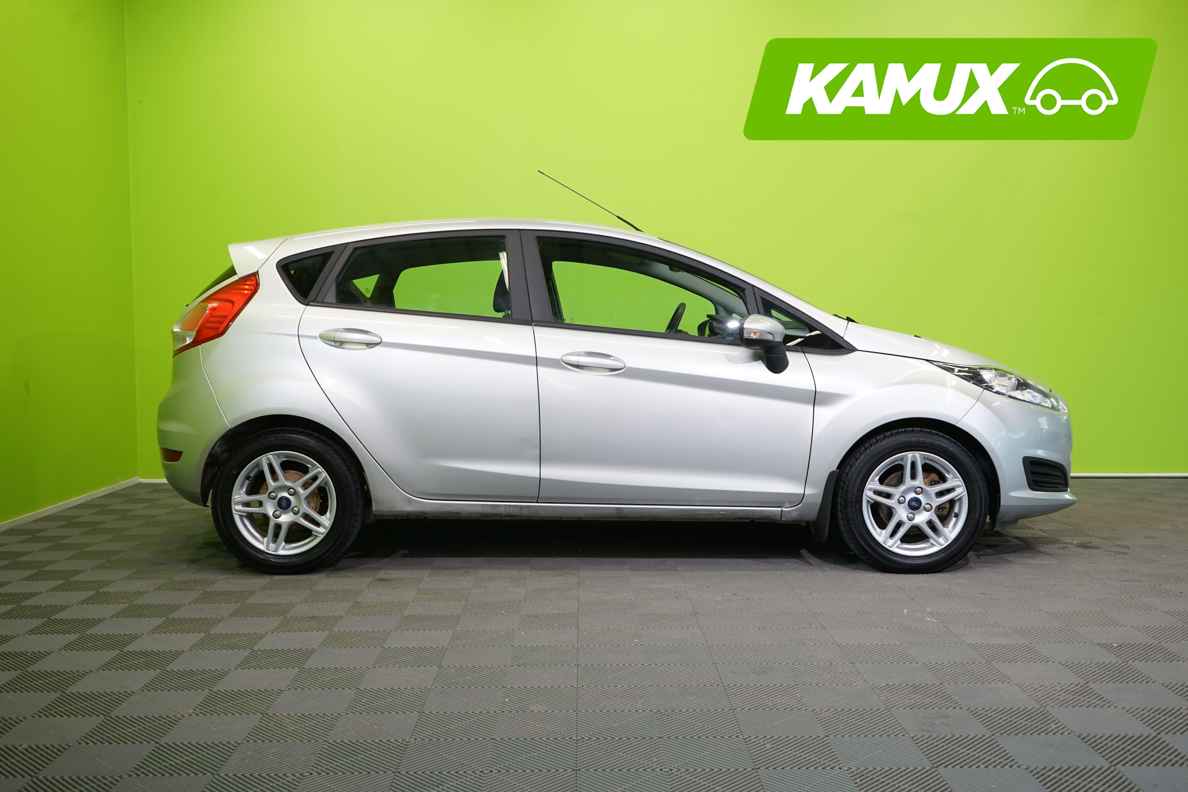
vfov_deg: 38.9
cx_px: 594
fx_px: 1122
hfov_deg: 55.8
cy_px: 396
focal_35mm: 34
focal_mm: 34
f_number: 6.3
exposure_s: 1/30
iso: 500
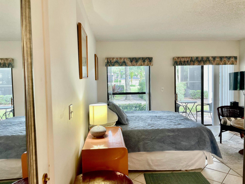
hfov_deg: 67.3
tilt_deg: -2.7
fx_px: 184
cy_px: 92
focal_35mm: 26
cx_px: 122
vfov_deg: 53.1
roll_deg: +1.2
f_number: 1.6
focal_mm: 4.2
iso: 80
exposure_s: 1/60
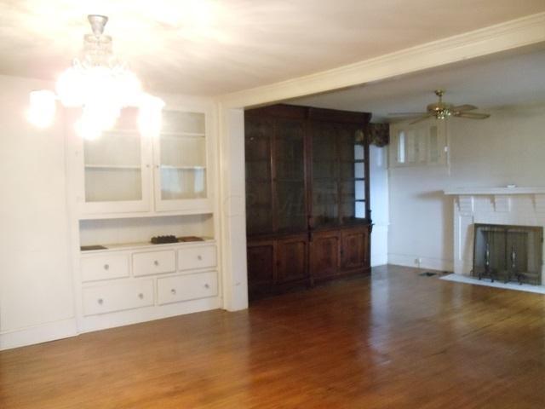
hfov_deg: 42.9
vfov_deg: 32.9
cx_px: 272
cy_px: 204
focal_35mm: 44
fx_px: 693
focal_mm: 6
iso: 800
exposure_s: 1/13
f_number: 3.5
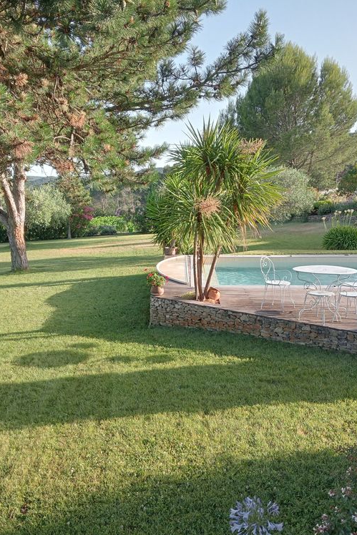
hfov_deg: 34.2
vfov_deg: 49.5
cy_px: 269
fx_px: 580
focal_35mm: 39
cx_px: 161
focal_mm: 4.04
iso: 111
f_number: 1.8
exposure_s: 1/258
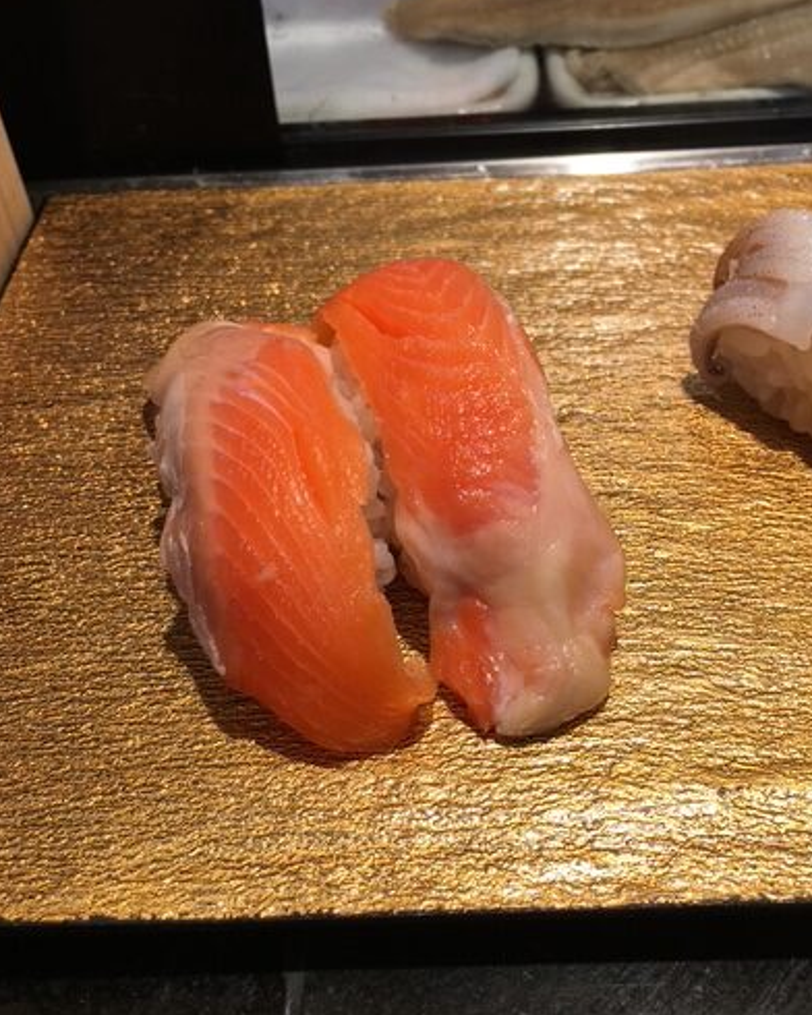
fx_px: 1111
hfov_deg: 40.1
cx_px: 458
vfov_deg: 49.0
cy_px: 572
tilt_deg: -46.0
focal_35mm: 37
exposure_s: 1/100
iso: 32
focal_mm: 4.15
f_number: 2.2
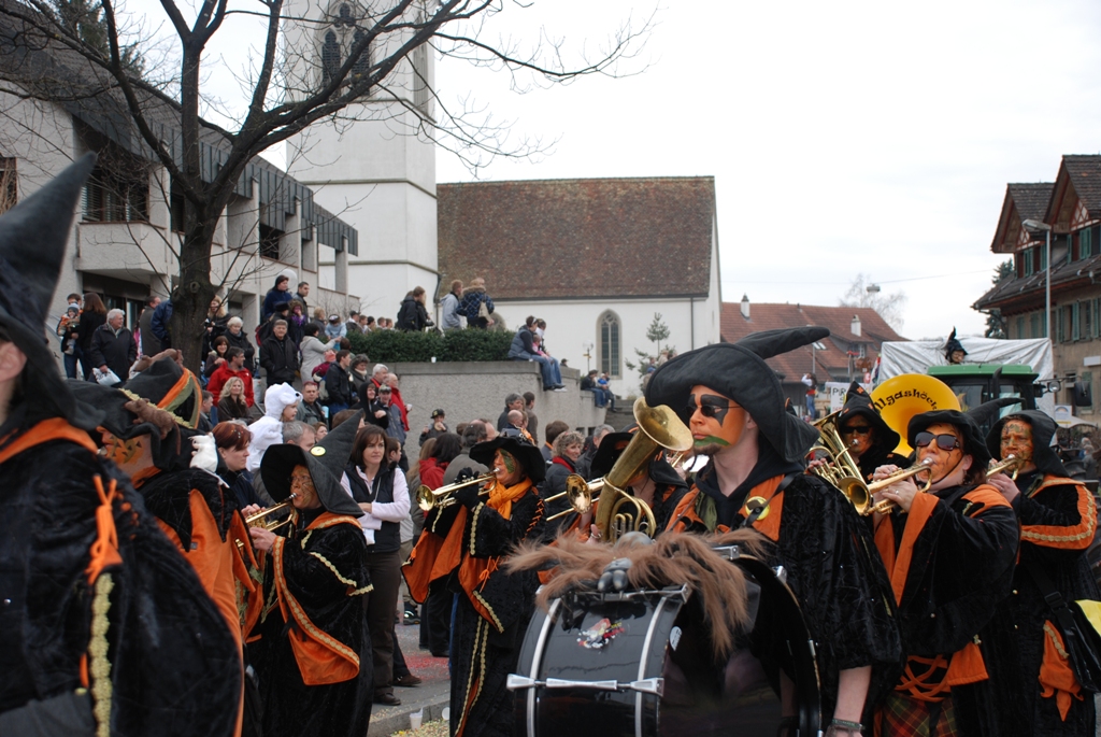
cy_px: 368
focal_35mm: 52
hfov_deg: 37.8
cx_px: 550
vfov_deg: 25.8
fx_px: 1607
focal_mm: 35
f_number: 4.5
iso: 100
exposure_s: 1/160
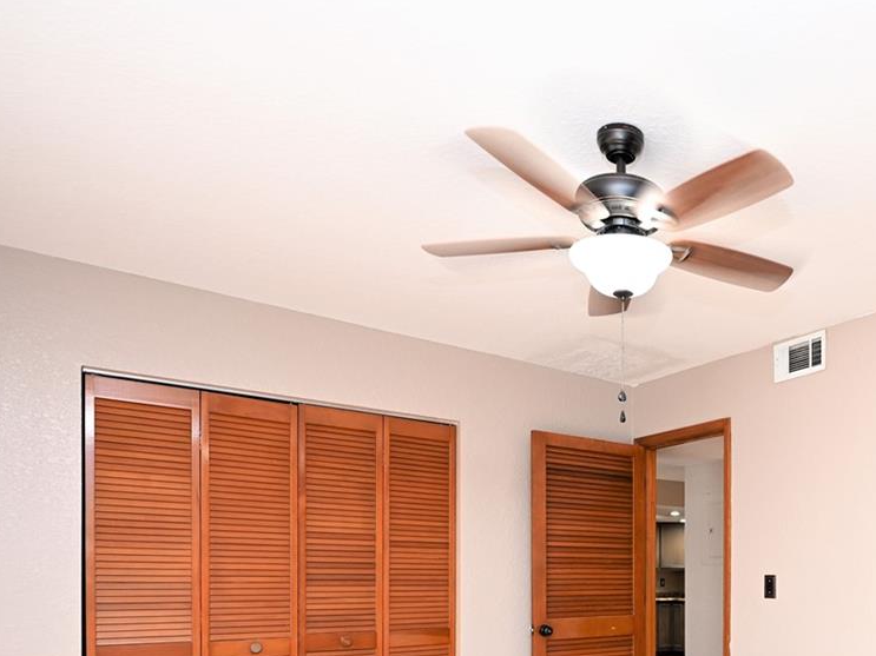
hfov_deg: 55.7
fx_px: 734
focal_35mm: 29
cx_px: 740
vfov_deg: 44.2
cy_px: 583
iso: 360
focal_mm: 14
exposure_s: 1/60
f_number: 4
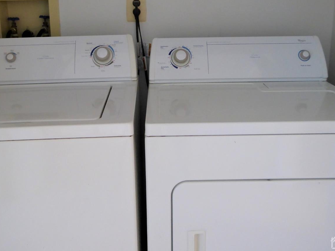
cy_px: 87
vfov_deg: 37.4
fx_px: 368
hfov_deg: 49.0
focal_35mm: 38
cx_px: 160
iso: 400
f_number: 3.5
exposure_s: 1/6
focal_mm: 5
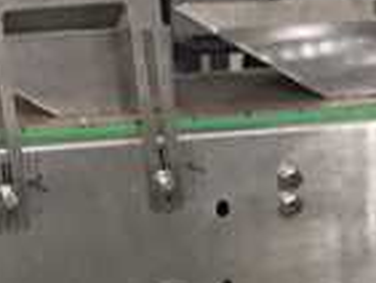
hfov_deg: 10.5
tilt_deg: -16.3
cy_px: 262
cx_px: 811
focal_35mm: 168
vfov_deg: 8.8
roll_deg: -3.9
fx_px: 1826
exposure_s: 1/20
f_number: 2.2
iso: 250
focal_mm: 4.15
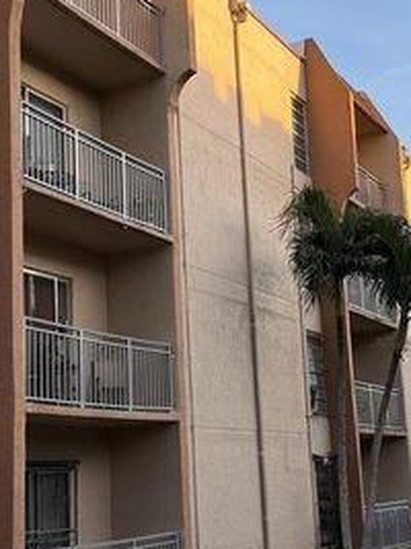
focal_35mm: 60
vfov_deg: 32.2
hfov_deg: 24.3
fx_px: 951
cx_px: 251
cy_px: 293
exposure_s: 1/849
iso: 80
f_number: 1.78
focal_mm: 6.76
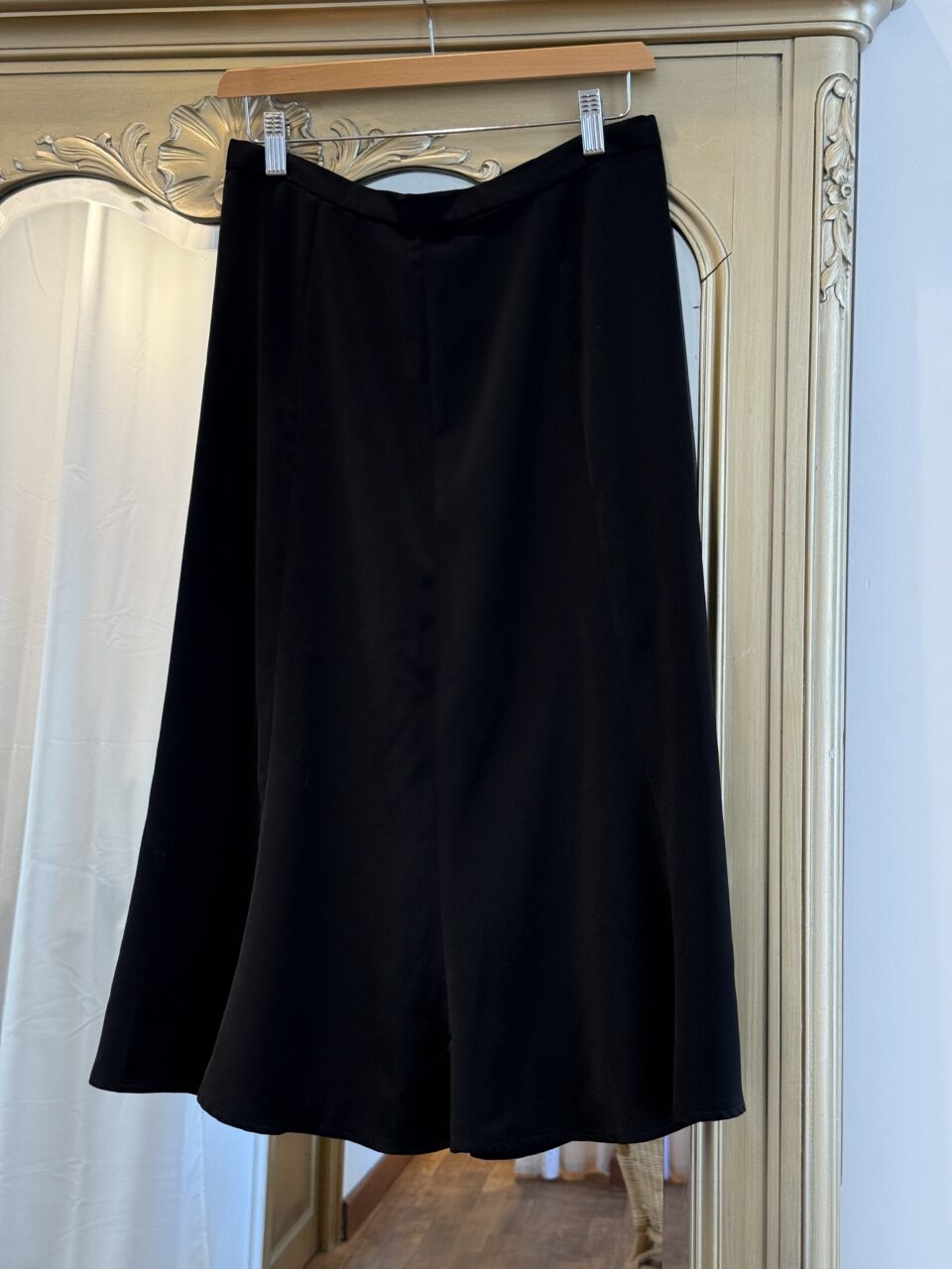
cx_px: 476
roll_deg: -0.2
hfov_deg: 30.3
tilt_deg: -2.6
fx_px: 1760
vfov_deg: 39.7
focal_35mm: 48
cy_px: 634
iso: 64
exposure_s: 1/254
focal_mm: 6.76
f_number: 1.78
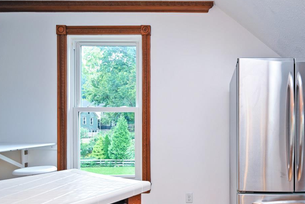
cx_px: 220
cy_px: 131
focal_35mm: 23
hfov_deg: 72.0
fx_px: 195
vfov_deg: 54.3
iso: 280
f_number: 4
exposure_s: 1/60
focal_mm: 14
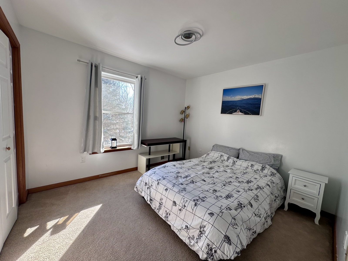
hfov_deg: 102.1
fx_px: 141
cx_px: 174
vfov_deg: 85.7
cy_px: 130
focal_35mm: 14
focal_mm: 2.22
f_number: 2.2
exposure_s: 1/104
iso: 40
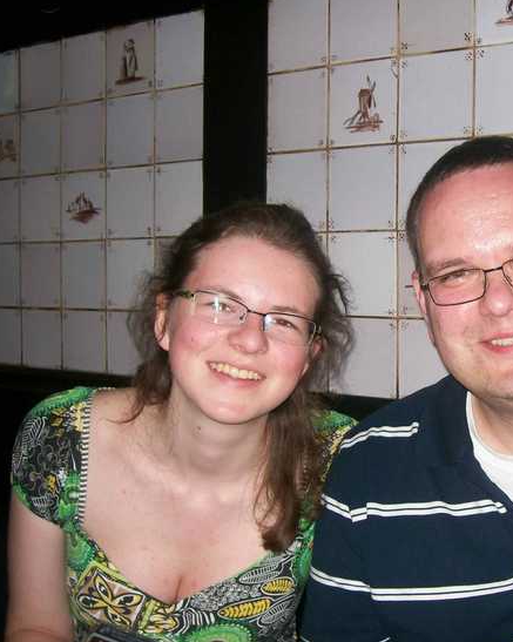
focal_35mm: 50
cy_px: 346
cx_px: 407
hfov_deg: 29.6
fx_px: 950
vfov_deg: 37.3
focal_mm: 5.8
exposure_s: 1/64
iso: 80
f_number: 2.8
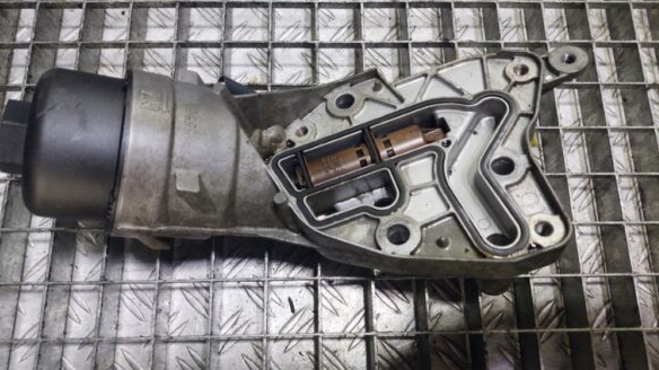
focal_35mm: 28
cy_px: 192
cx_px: 323
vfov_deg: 41.4
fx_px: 489
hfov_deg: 67.9
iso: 160
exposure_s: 1/50
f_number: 1.8
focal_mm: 5.23
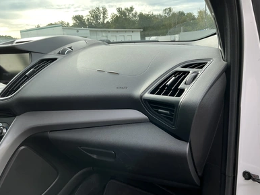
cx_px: 133
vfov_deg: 48.3
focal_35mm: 29
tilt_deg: -14.6
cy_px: 95
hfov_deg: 61.6
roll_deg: +4.2
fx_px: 218
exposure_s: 1/158
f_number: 1.8
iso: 20
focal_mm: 3
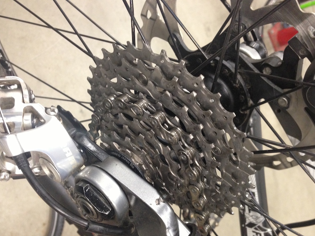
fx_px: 346
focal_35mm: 38
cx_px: 166
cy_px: 134
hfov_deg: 48.9
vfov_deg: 37.7
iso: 250
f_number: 2.4
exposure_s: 1/20
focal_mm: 4.13
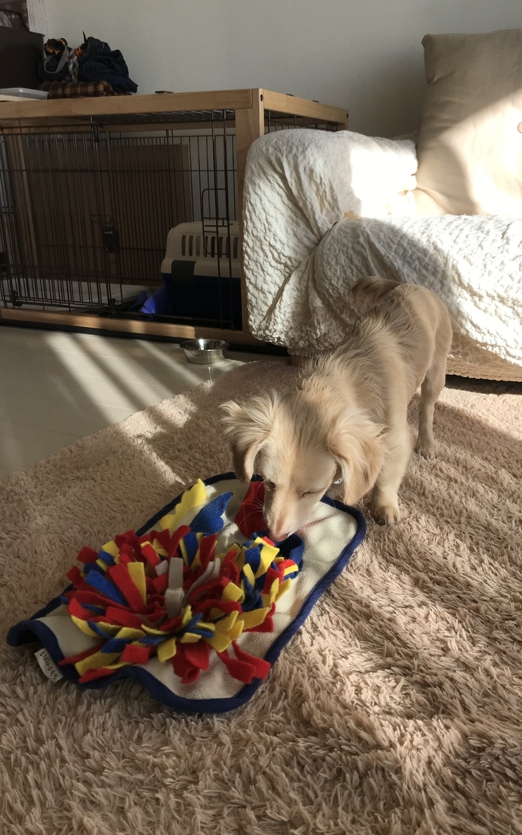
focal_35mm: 30
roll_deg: +0.2
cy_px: 419
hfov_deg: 41.7
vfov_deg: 62.9
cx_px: 300
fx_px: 683
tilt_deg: -17.3
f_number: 1.8
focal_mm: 3.99
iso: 20
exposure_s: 1/731
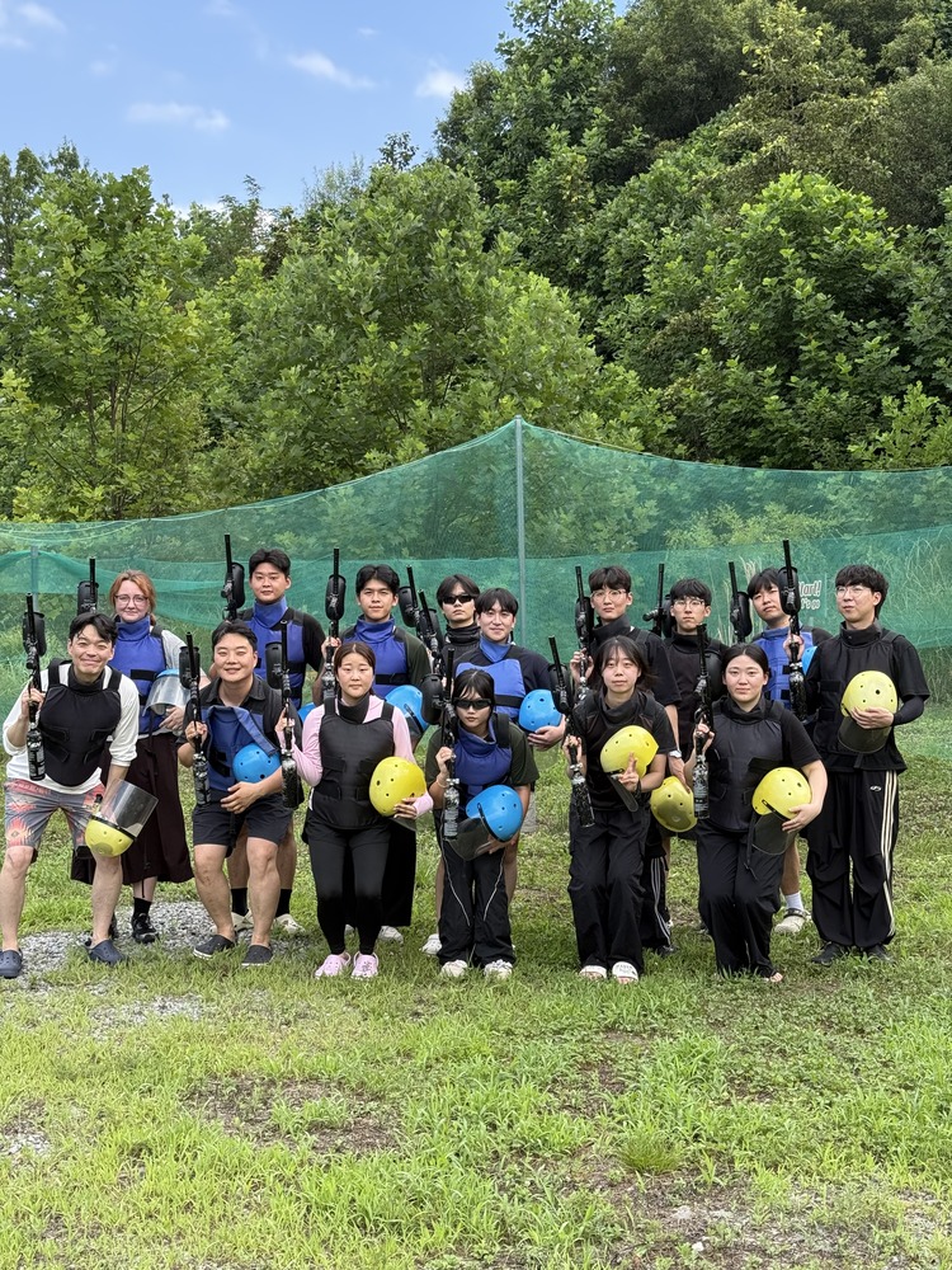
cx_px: 476
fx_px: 1760
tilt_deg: -2.0
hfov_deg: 30.3
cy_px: 635
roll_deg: -2.1
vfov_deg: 39.7
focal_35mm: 48
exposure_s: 1/837
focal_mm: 6.76
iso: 80
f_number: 1.78
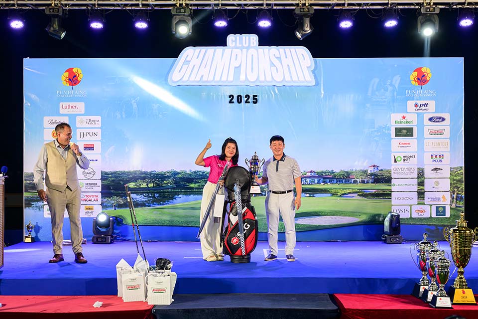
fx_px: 465
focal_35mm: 35
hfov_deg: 54.4
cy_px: 160
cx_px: 239
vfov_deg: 37.9
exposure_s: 1/125
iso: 1250
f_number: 6.3
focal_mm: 35
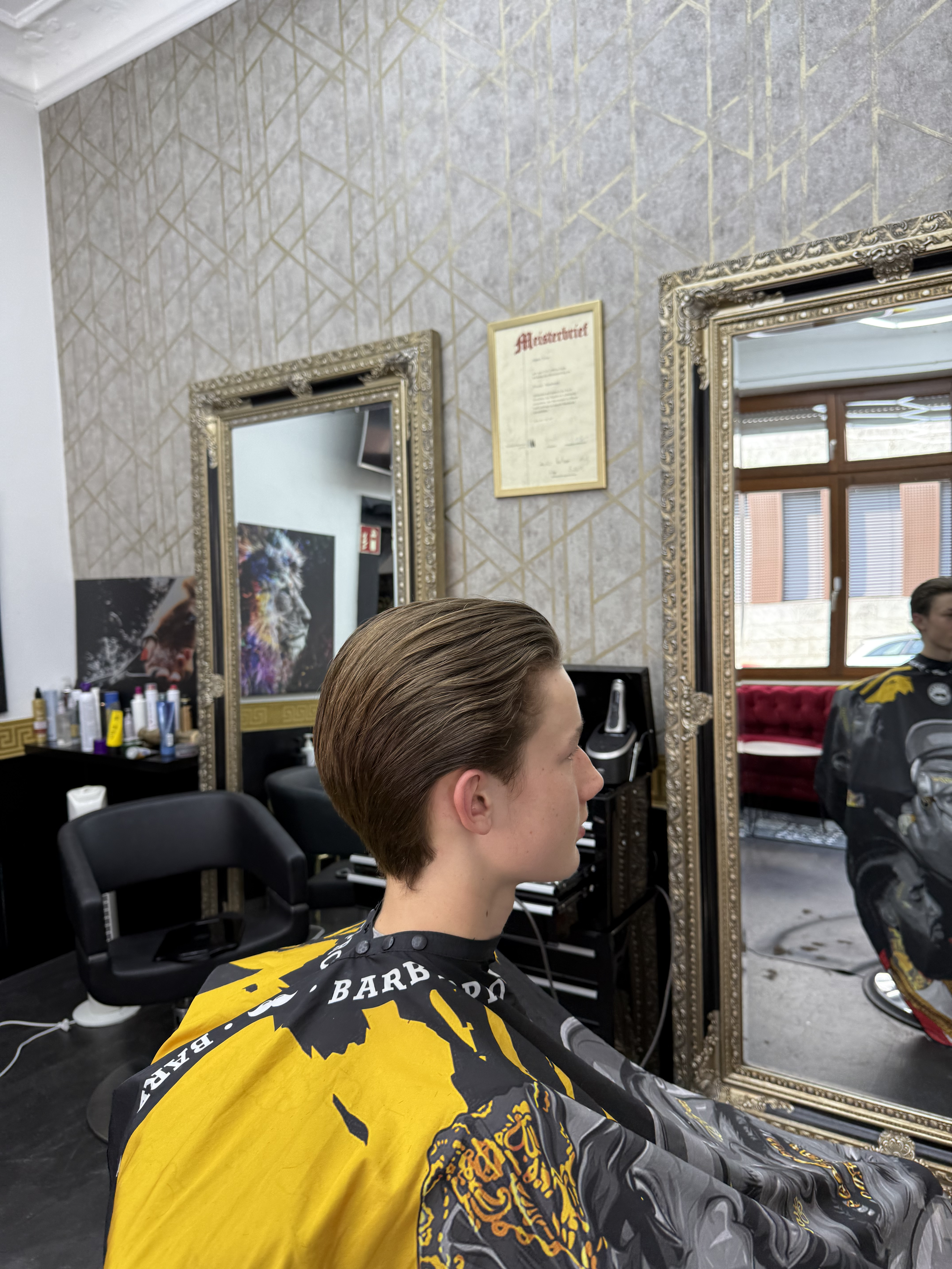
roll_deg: +4.0
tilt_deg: -5.8
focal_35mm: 24
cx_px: 476
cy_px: 634
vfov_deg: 71.6
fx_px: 880
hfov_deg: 56.8
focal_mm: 6.76
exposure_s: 1/100
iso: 80
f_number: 1.78
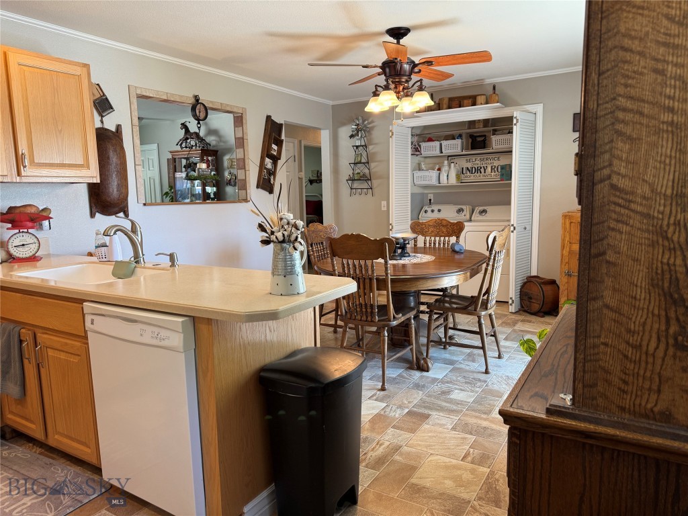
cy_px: 258
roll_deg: +1.8
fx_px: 477
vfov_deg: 56.8
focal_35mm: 24
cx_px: 344
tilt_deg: -7.4
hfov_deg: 71.6
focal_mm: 6.76
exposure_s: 1/60
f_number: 1.78
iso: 125
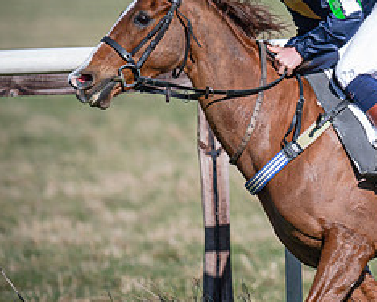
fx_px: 6391
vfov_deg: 2.7
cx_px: 404
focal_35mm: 573
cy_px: 112
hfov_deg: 3.4
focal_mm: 135
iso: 50
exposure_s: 1/3200
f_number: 1.8
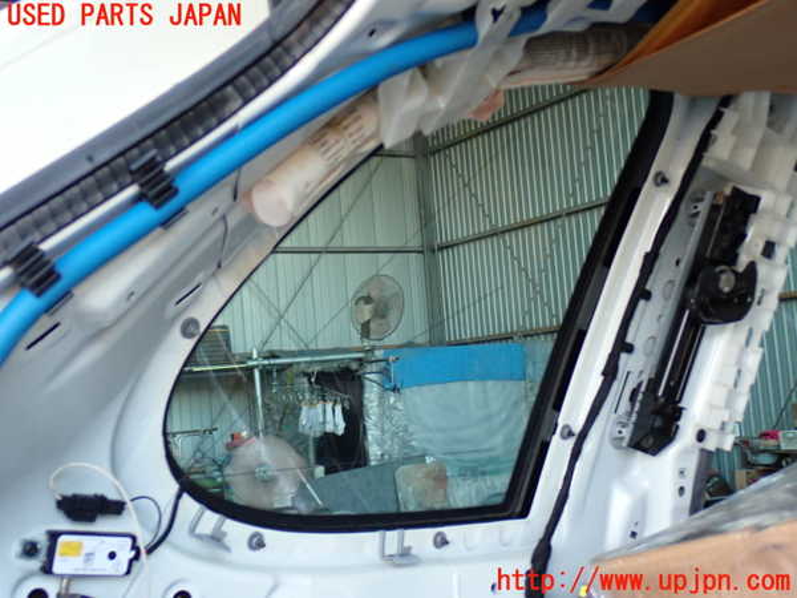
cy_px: 299
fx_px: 1082
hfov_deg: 40.4
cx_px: 398
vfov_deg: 30.9
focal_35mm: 47
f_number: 3.1
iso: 400
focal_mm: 8.4
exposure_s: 1/50
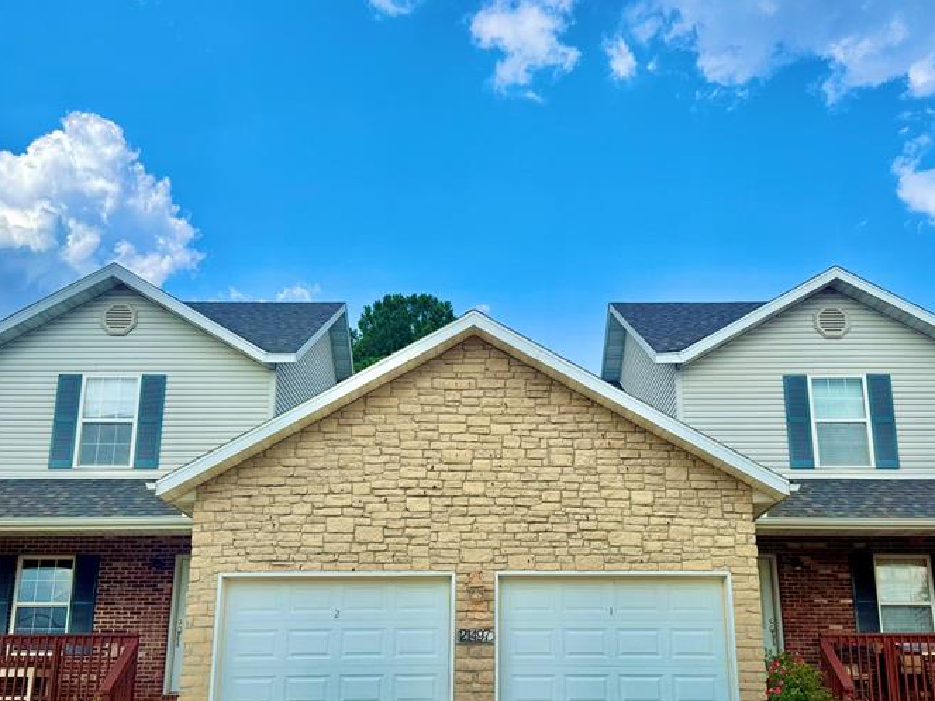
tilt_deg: +15.6
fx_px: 999
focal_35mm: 37
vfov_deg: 38.5
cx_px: 487
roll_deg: +0.2
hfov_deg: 50.1
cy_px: 427
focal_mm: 6.76
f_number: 1.78
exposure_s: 1/5714
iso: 80
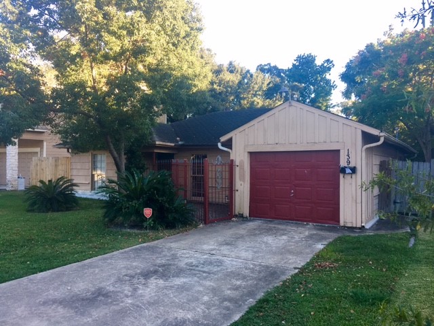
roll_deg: -0.7
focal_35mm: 29
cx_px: 217
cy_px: 163
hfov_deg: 61.7
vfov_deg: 48.2
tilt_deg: +0.5
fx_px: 364
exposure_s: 1/120
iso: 32
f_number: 2.2
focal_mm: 4.15
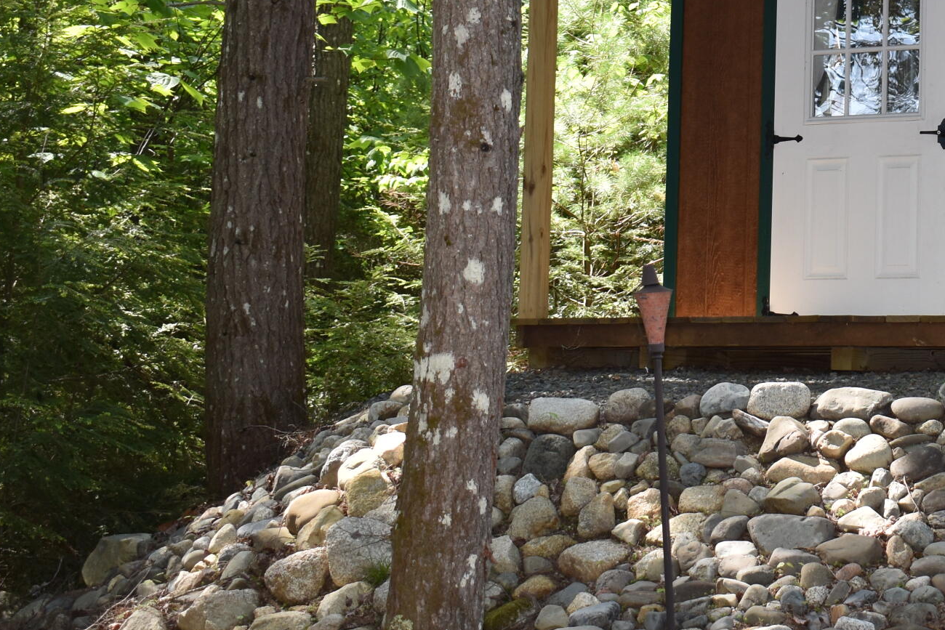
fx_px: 2363
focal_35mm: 90
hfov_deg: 21.8
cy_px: 36
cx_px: 930
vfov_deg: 15.0
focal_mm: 26
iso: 180
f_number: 5
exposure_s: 1/200
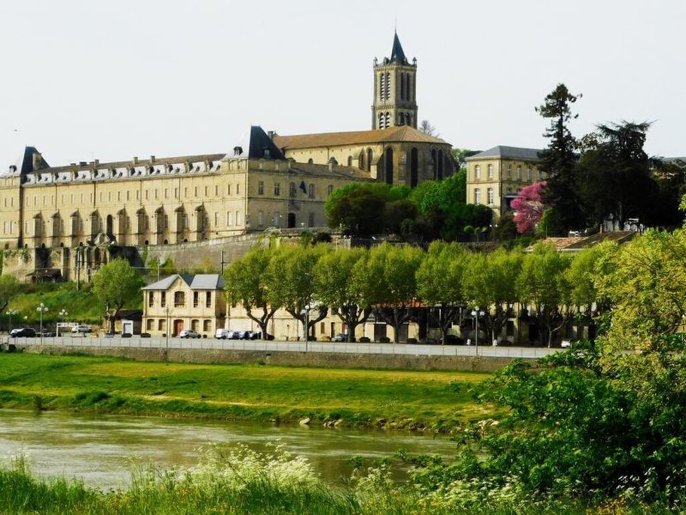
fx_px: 1585
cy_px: 258
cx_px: 343
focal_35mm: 80
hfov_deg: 24.4
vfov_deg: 18.4
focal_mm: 14.2
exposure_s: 1/1250
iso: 125
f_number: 4.4
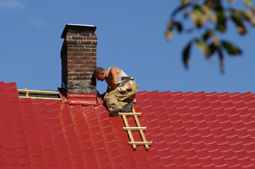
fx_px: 1697
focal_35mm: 240
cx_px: 128
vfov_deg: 5.7
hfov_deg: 8.6
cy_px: 84
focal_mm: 160
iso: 100
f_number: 8
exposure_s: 1/500
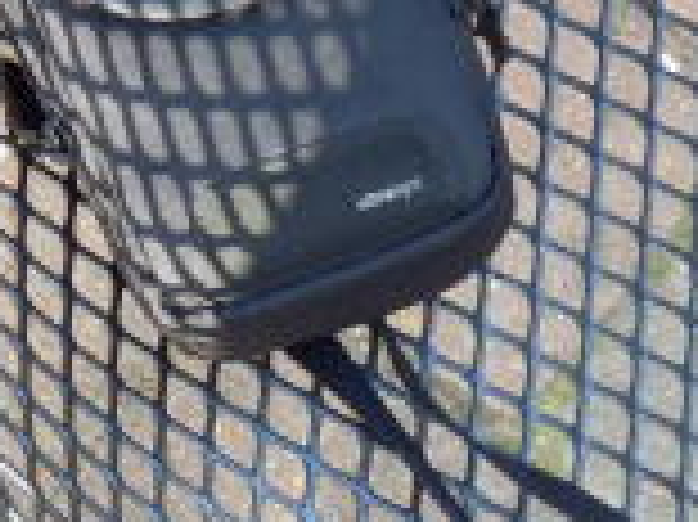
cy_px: 387
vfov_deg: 8.7
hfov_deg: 11.6
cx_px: 198
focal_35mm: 170
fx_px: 3425
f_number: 4.4
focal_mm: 11.9
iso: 320
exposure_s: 1/100
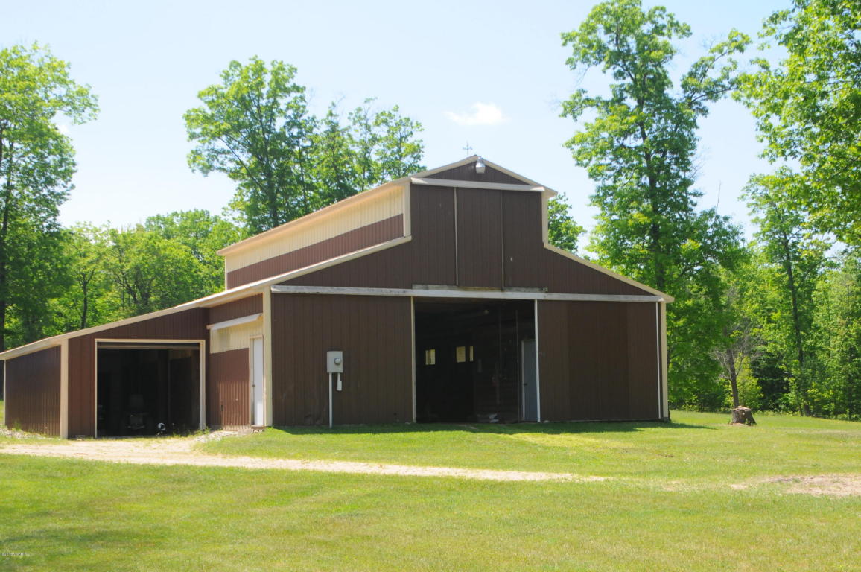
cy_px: 286
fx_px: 1254
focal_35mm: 52
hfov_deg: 37.9
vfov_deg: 25.7
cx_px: 430
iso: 800
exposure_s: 1/400
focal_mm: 35
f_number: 10
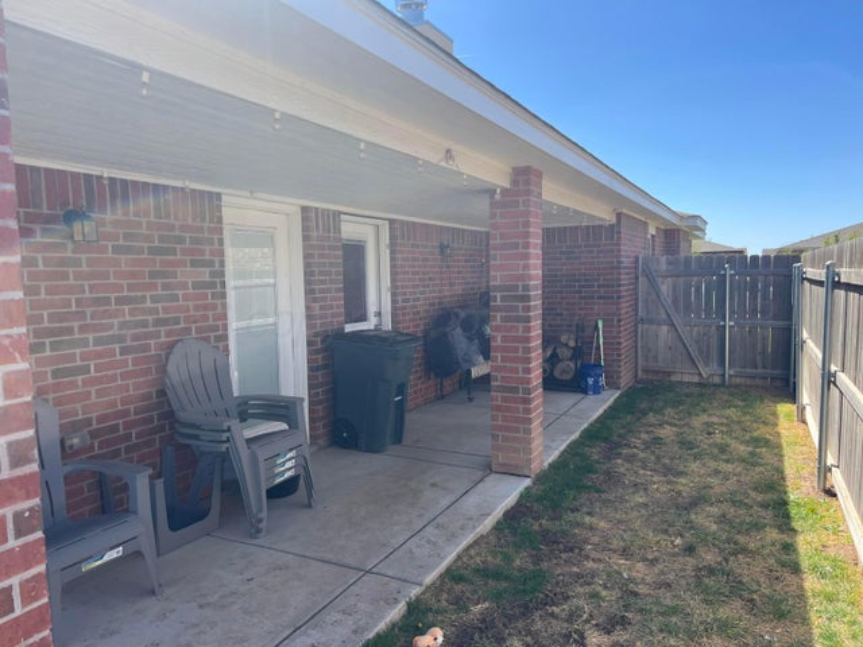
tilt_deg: -5.2
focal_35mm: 26
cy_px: 324
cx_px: 432
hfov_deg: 67.3
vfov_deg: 53.1
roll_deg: +1.2
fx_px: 648
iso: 50
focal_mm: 5.7
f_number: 1.5
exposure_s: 1/1431
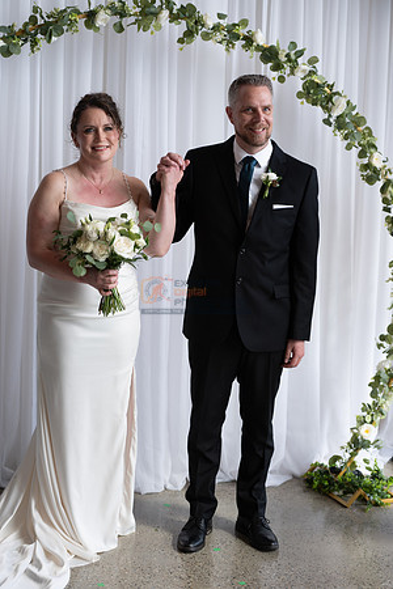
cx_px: 196
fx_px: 1146
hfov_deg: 19.5
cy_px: 294
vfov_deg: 28.8
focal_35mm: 70
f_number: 3.2
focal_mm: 70
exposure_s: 1/160
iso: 160
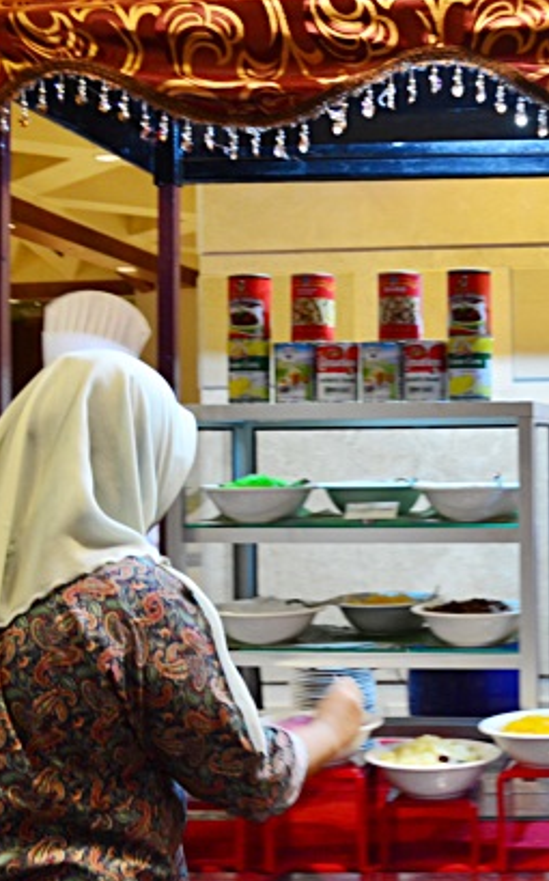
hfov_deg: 22.1
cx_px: 568
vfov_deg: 36.3
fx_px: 1343
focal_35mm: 56
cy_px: 417
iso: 800
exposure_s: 1/8
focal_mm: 20
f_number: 5
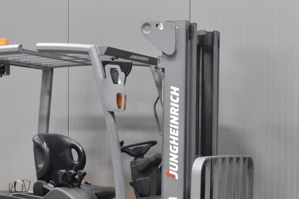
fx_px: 697
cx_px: 119
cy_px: 183
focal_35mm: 84
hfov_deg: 24.2
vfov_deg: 16.0
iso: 2000
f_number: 6.3
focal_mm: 29
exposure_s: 1/30
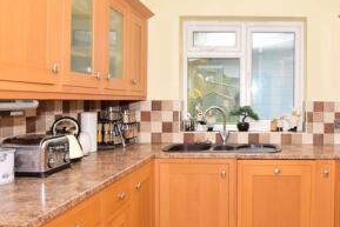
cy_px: 101
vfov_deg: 38.9
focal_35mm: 34
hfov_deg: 53.3
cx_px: 254
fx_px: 321
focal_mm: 10
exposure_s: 1/125
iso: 400
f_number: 7.1
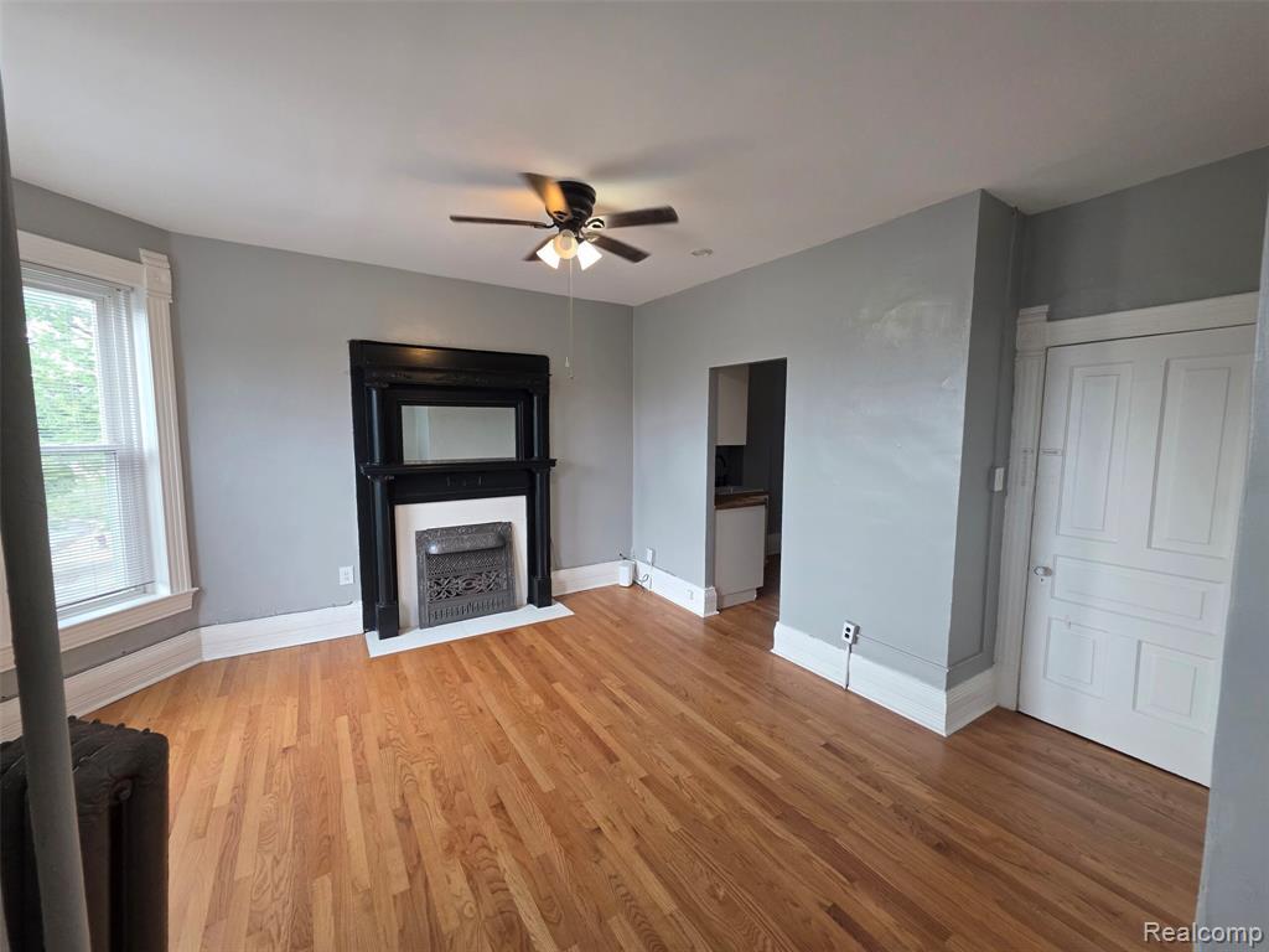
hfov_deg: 106.2
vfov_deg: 89.9
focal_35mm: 13
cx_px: 634
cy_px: 476
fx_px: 477
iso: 160
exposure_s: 1/120
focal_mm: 2.2
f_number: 1.9
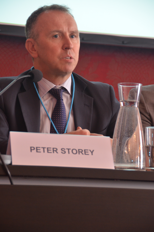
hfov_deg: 10.1
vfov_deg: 15.2
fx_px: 870
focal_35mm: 135
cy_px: 116
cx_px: 77
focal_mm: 90
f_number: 5.3
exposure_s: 1/25
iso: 1000
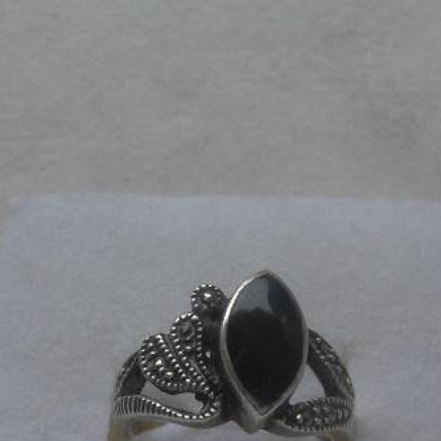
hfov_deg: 17.7
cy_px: 448
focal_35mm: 98
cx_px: 223
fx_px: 1413
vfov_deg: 17.3
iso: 80
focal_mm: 6.3
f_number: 2.8
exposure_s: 1/250
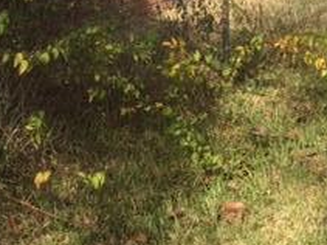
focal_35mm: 88
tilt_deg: -2.1
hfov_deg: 21.9
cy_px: -71
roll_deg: +1.7
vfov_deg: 15.9
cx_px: 57
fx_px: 831
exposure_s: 1/860
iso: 32
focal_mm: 4.15
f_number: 2.2
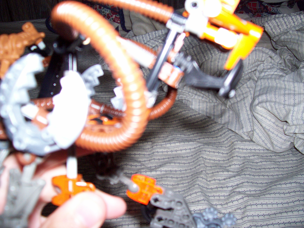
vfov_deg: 41.8
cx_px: 152
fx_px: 299
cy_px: 114
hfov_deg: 54.0
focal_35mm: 34
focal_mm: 5.6
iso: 140
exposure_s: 1/112
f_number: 2.7
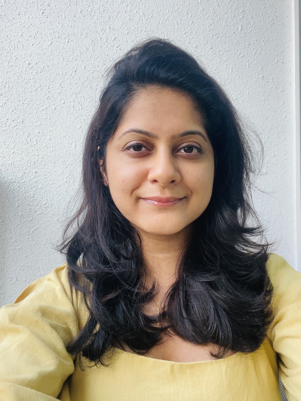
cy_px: 200
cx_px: 150
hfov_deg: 46.8
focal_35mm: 30
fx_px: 348
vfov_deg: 60.0
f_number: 2.2
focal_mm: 2.71
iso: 100
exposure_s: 1/103
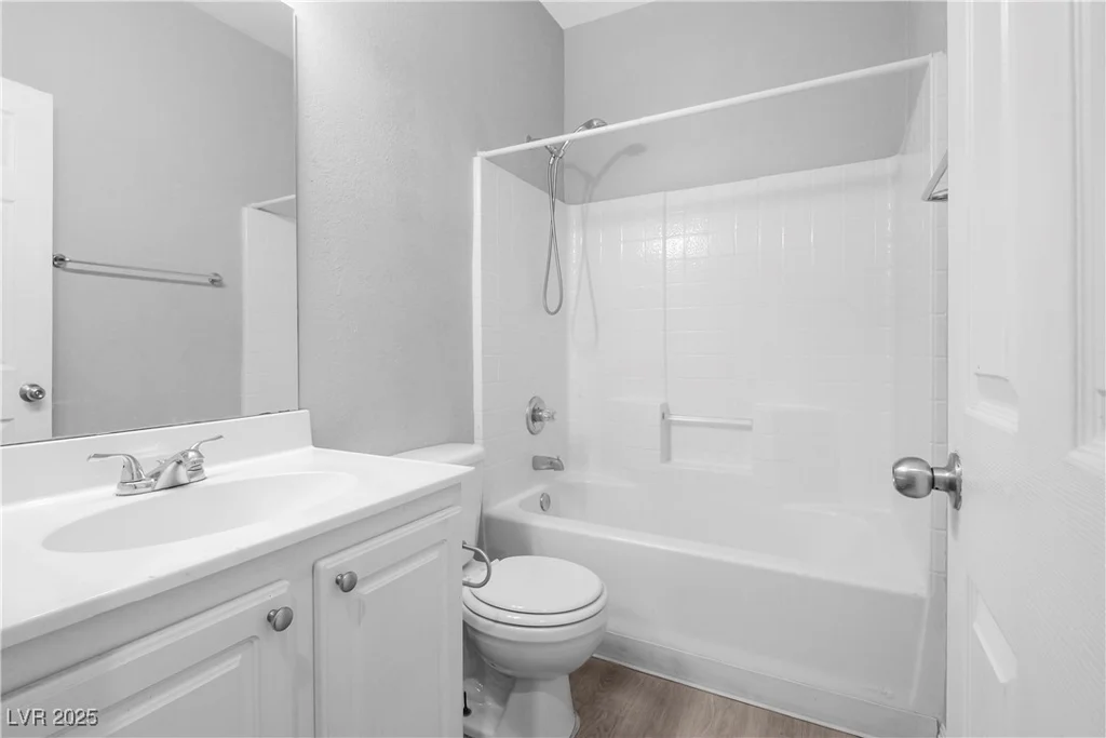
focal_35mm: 16
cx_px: 553
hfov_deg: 96.7
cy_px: 369
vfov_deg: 73.8
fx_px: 492
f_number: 10
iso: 2500
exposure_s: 1/50
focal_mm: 11
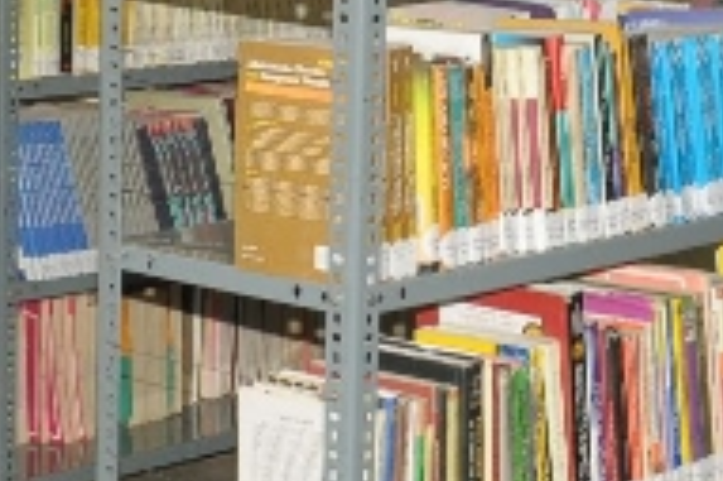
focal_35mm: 151
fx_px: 3030
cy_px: -6
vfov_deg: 9.0
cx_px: 8
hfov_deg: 13.4
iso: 640
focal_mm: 24
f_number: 7.1
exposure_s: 1/125
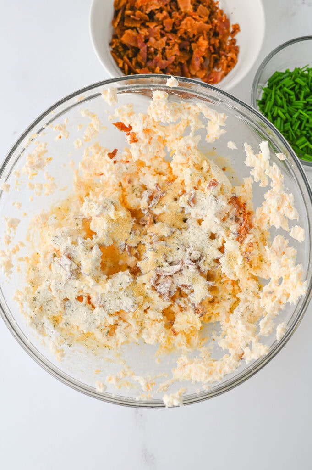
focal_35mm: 50
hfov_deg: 26.9
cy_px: 235
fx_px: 651
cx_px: 156
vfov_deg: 39.6
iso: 100
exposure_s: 1/80
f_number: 5
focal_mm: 50
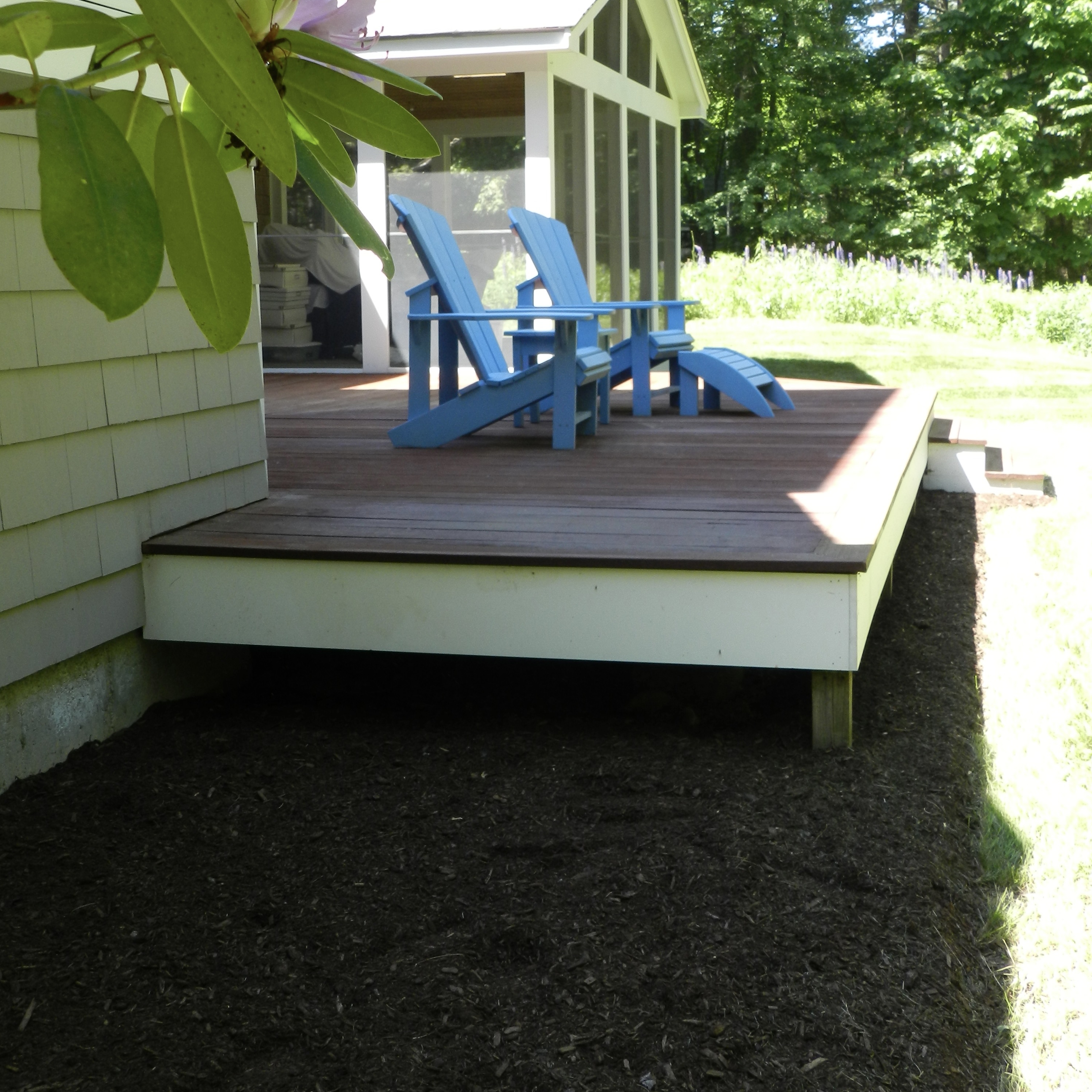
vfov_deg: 37.4
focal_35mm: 45
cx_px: 547
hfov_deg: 37.6
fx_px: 1606
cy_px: 418
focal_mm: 6.7
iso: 160
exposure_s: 1/125
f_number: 4.5
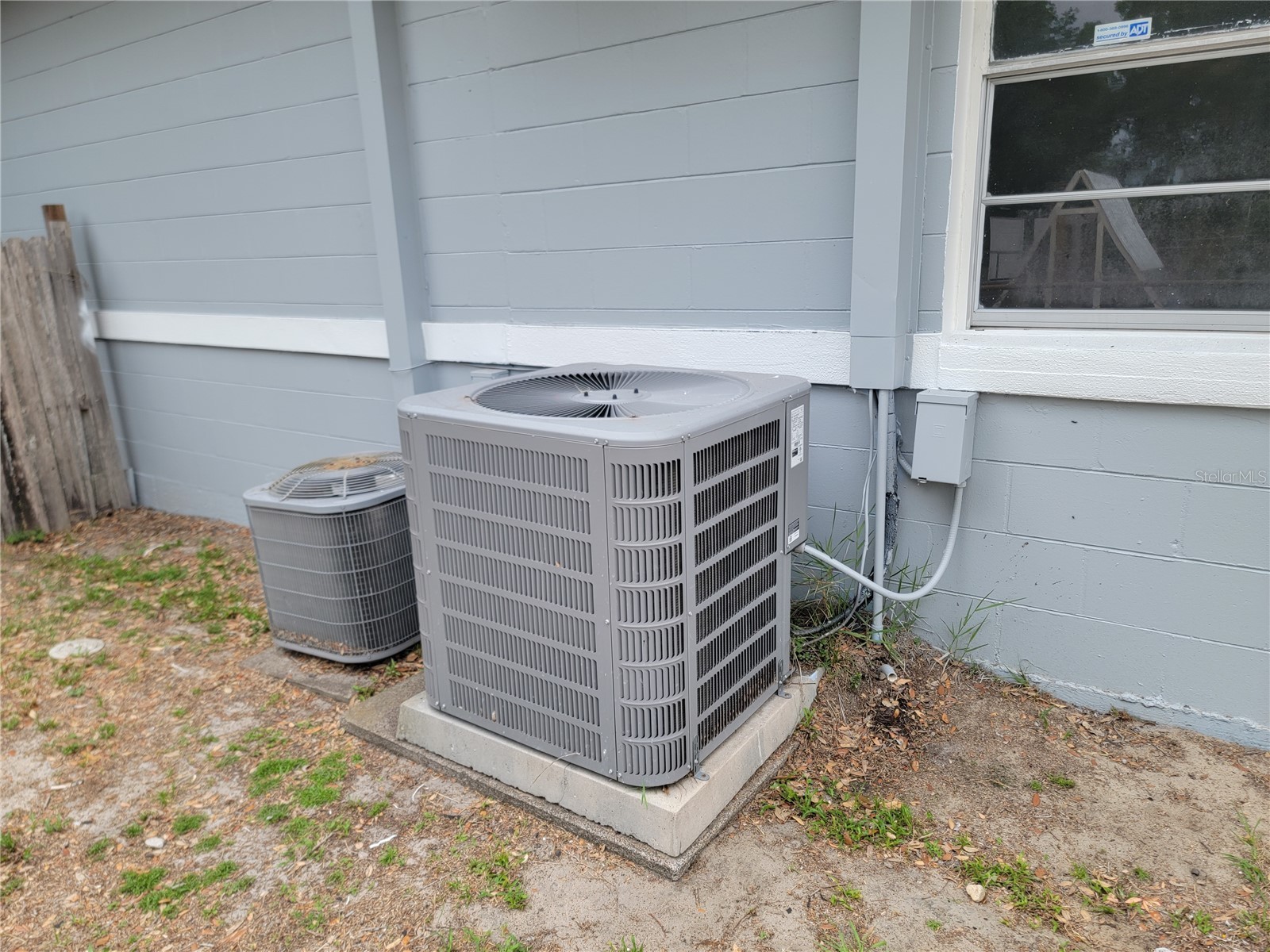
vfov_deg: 56.8
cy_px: 476
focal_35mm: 24
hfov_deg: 71.6
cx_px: 635
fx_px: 881
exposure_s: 1/120
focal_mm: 6.7
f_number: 1.8
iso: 32
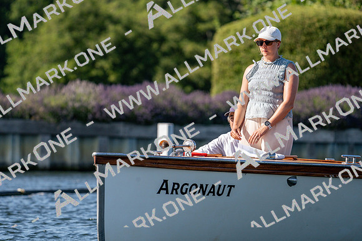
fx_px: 3520
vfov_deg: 3.9
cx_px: 181
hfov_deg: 5.9
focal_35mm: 350
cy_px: 120
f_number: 6.3
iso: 400
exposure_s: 1/2000
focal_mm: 350
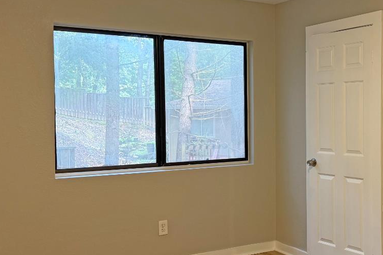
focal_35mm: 50
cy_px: 129
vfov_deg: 27.0
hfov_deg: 38.6
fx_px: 532
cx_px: 287
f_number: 1.78
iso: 160
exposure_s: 1/60
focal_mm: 6.76
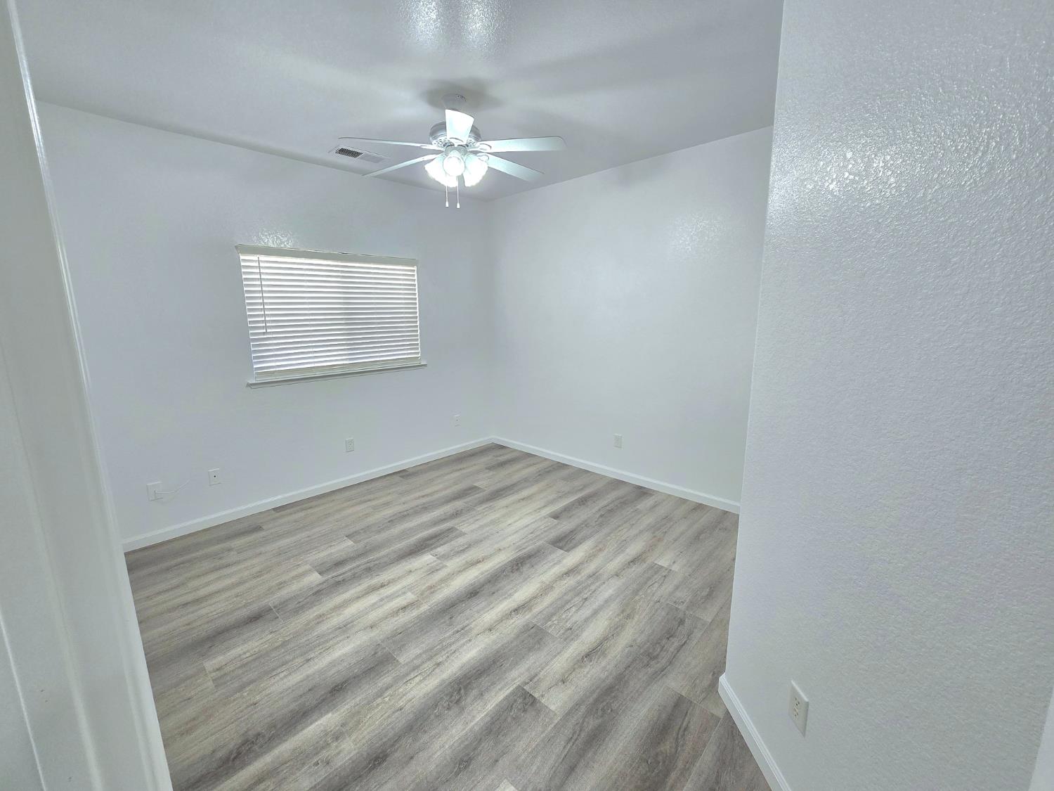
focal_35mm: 13
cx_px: 527
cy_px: 396
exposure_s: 1/101
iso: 125
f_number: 2.2
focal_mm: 2.2
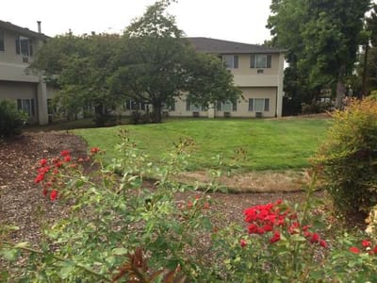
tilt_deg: -9.1
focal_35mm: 29
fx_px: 316
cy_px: 142
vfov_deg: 48.2
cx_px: 188
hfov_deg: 61.7
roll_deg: -1.3
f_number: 2.2
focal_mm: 4.15
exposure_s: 1/1163
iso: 32
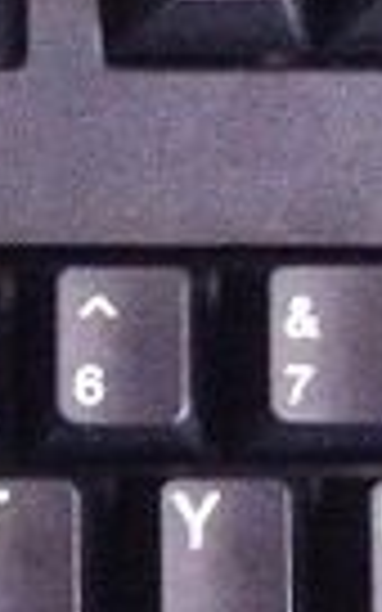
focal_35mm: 204
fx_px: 3398
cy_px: 511
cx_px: -184
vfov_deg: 10.2
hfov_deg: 6.4
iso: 1000
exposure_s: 1/15
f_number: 2.8
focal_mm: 3.85
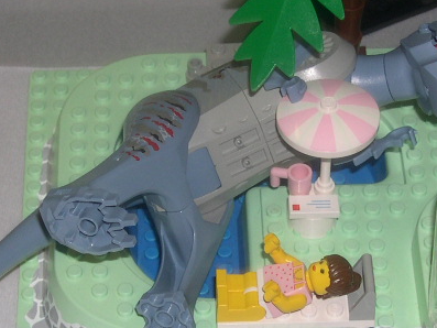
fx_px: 1856
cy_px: 240
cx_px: 204
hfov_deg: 13.4
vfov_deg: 10.1
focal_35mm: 147
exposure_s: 1/60
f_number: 3.4
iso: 100
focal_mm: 12.2
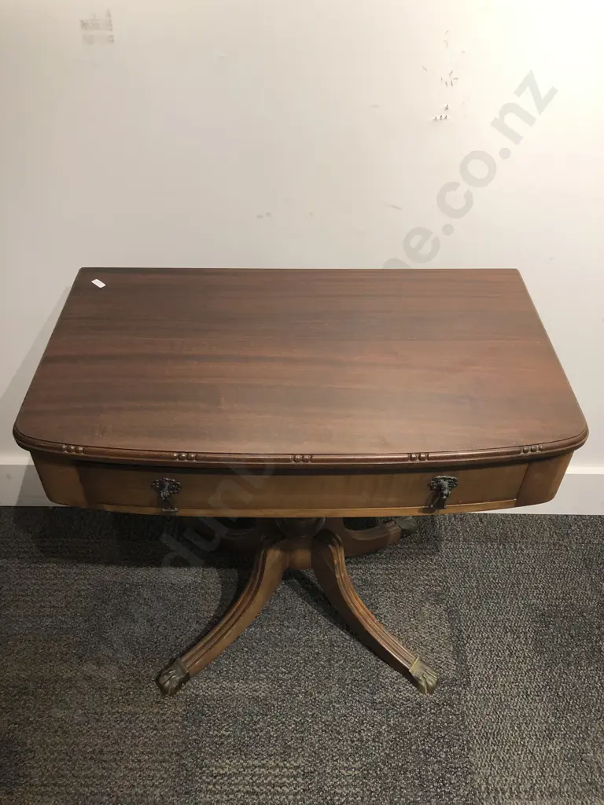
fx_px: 651
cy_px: 402
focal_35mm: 28
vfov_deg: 63.4
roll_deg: +0.5
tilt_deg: -42.9
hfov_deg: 49.7
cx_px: 302
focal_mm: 3.99
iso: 32
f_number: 1.8
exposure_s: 1/25
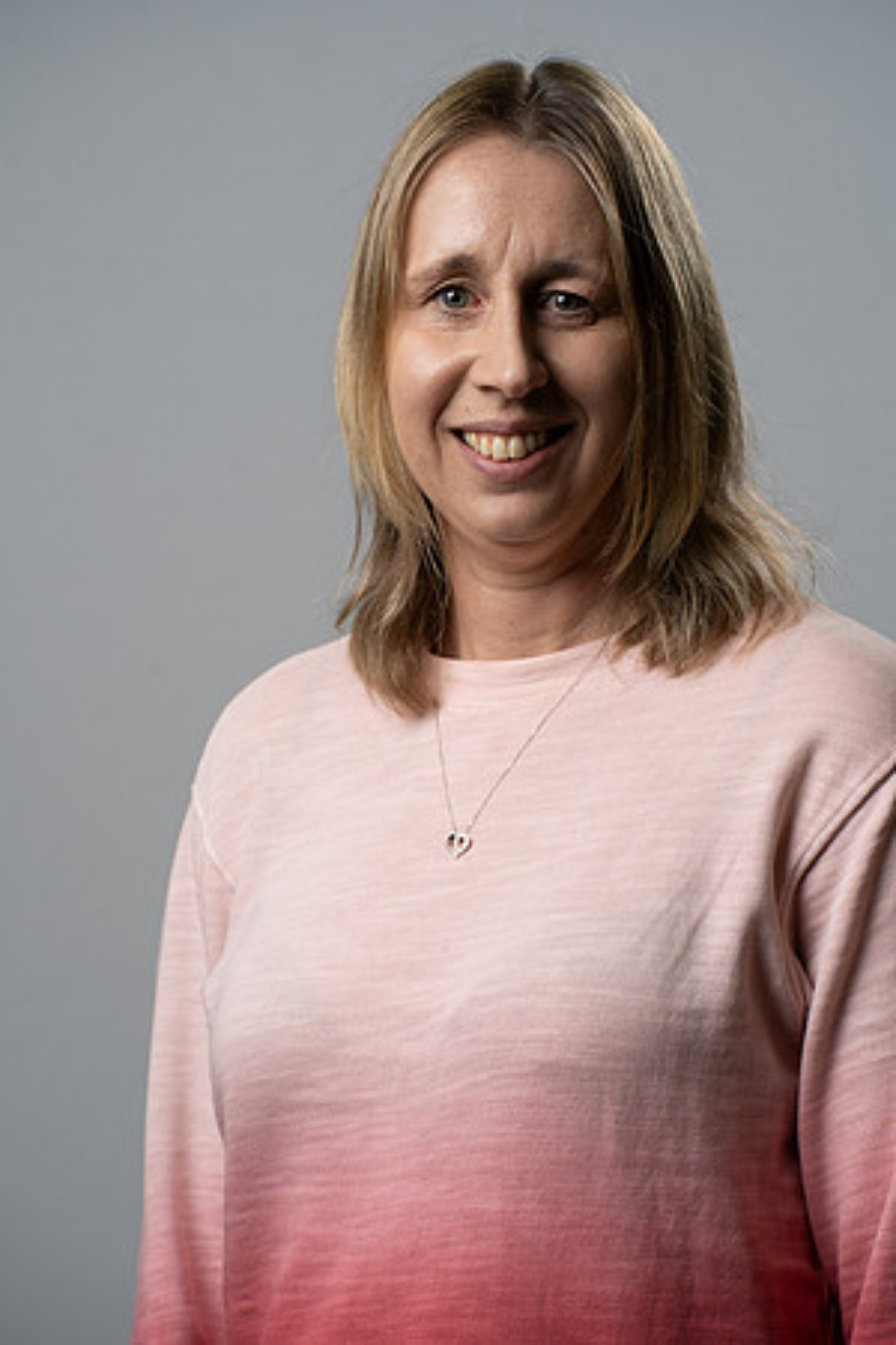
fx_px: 5936
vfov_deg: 12.9
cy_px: 672
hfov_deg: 8.6
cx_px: 448
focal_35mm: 159
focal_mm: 159
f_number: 7.1
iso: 160
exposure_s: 1/160
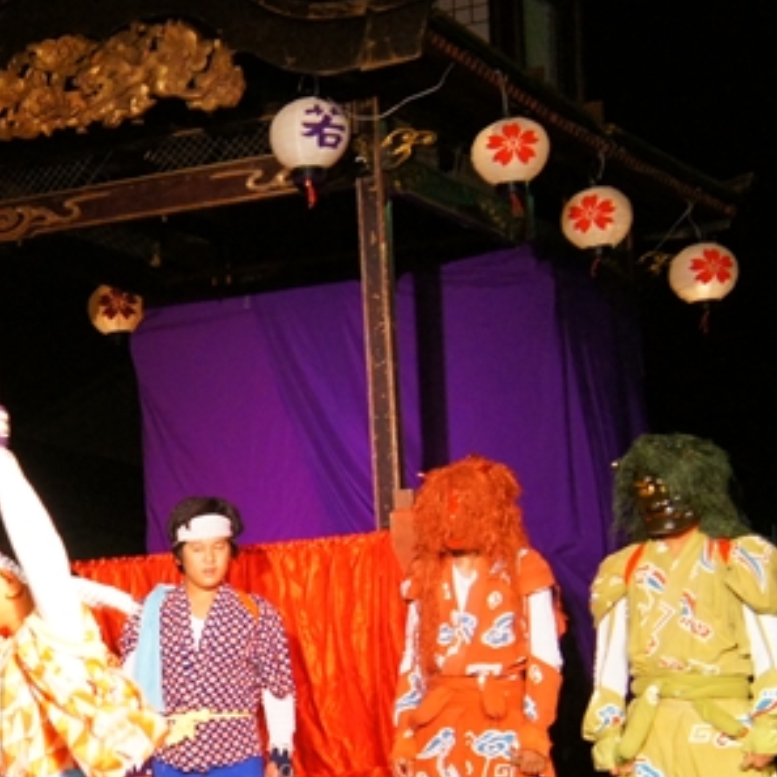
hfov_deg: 15.6
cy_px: 600
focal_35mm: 106
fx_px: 2695
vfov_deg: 16.3
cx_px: -228
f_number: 4
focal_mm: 31
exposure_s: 1/125
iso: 1600
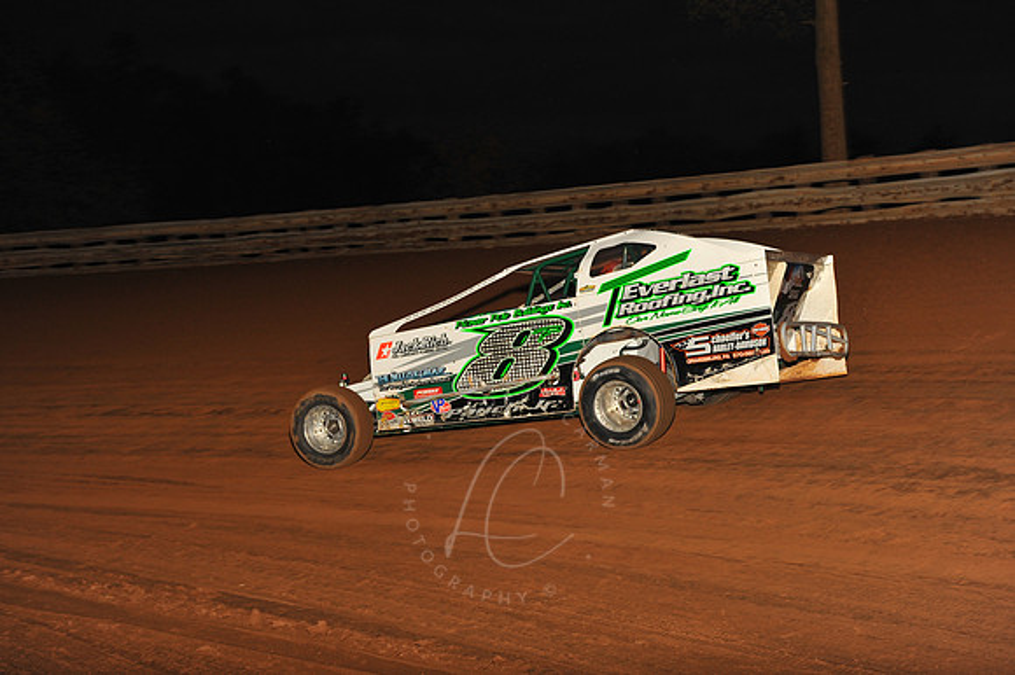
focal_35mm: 70
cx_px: 508
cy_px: 338
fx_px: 1972
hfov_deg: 28.9
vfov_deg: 19.4
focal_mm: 70
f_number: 7.1
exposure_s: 1/320
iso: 640
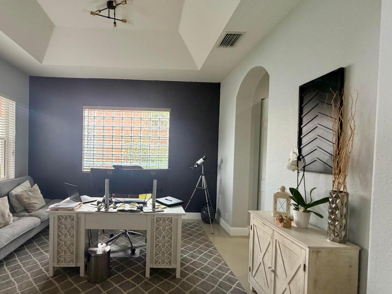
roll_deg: -1.2
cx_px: 156
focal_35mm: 17
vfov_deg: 74.7
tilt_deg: -1.2
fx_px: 193
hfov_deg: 89.8
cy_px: 156
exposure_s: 1/93
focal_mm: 2.22
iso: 320
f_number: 2.2
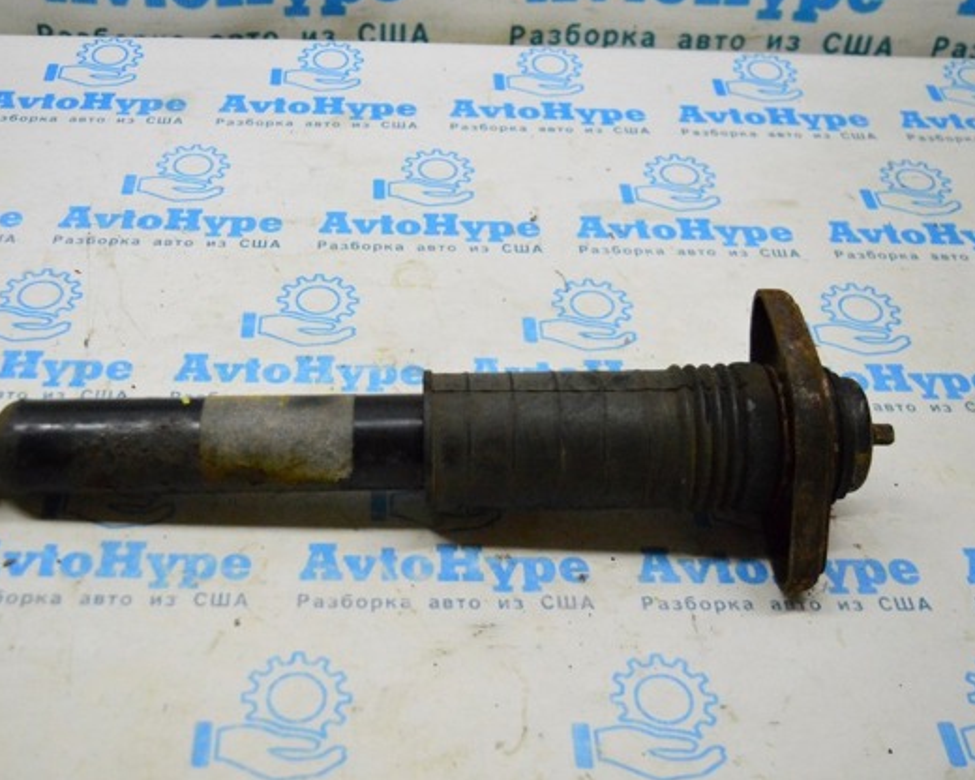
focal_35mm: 45
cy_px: 387
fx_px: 1299
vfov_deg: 33.4
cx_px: 386
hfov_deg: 41.0
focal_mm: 26
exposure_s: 1/1000
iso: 6400
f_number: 4
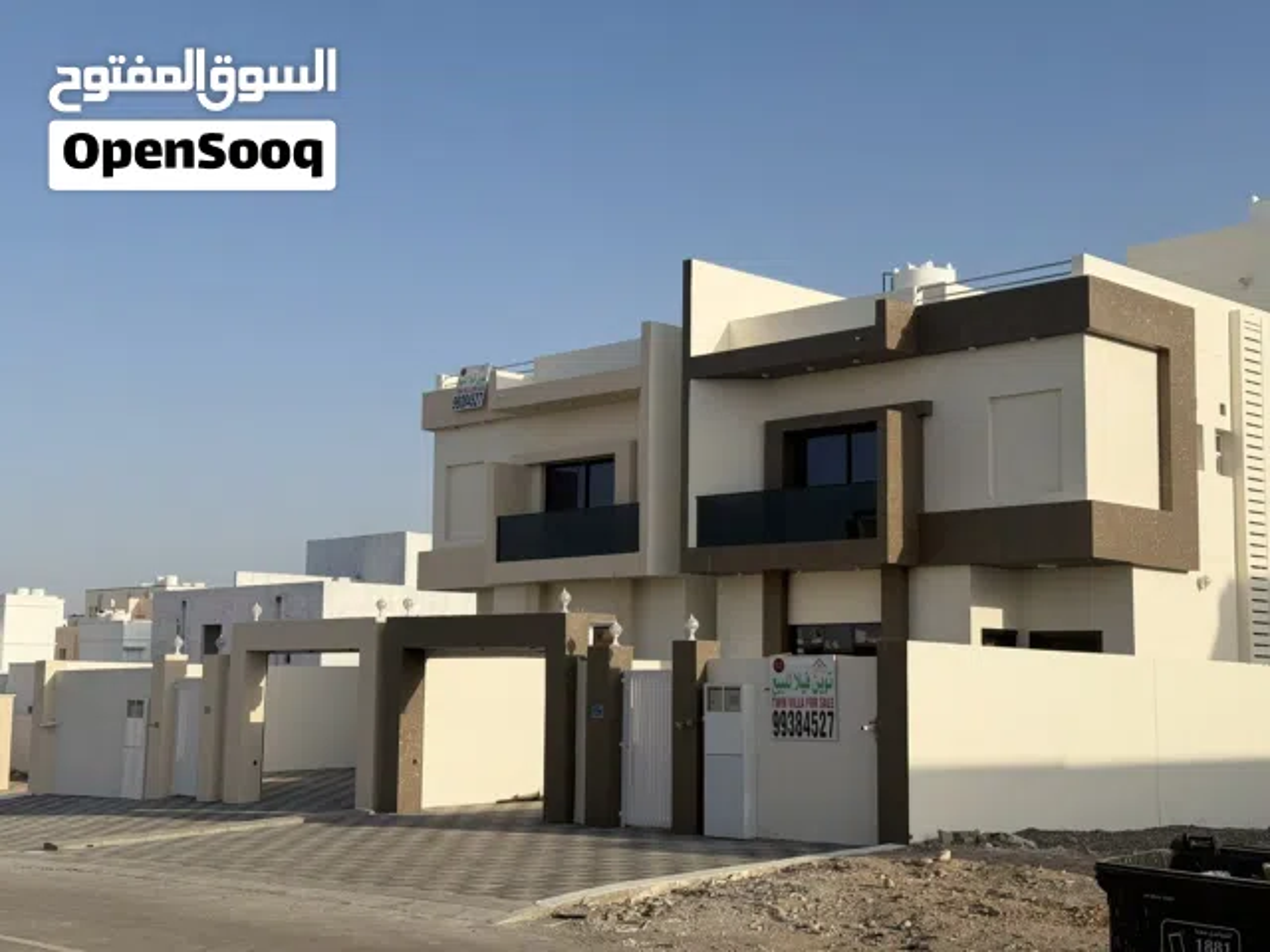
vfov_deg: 30.3
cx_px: 635
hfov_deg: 39.7
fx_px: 1761
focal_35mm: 48
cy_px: 476
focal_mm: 6.76
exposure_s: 1/7143
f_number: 1.78
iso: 80
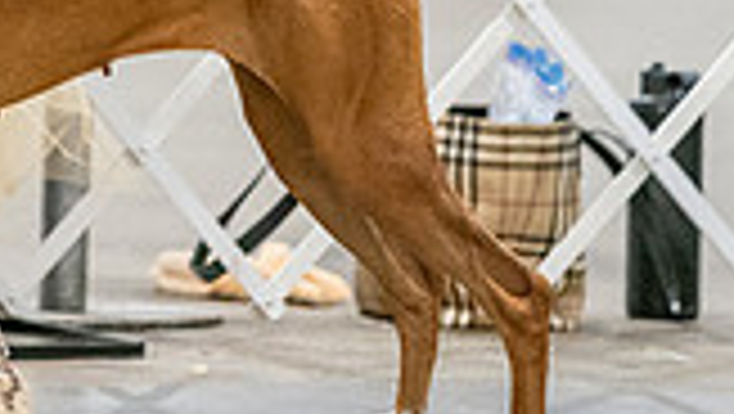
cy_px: -364
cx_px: -146
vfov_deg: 1.5
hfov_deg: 2.7
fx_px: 15739
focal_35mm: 808
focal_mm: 186
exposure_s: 1/250
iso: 6400
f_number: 3.2
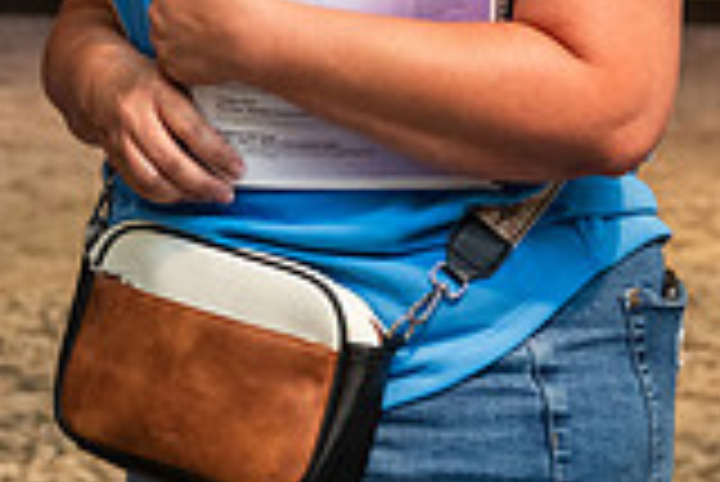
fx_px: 3984
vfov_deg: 6.8
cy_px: -354
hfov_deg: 10.0
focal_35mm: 199
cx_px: -315
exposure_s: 1/200
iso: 1600
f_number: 3.5
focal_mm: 55
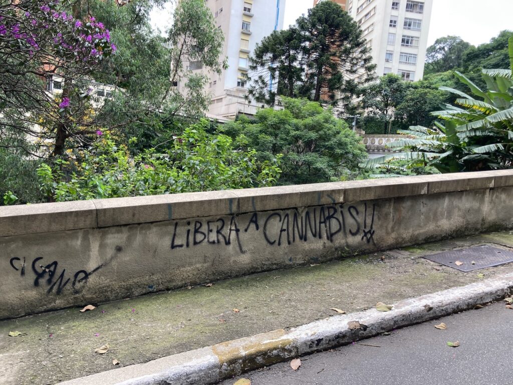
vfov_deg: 49.7
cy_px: 192
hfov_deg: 63.4
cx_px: 256
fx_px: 415
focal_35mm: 28
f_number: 1.8
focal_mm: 3.99
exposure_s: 1/284
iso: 20
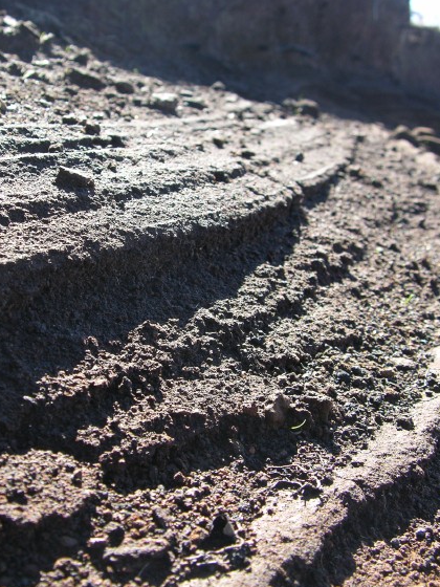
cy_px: 283
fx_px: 813
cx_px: 179
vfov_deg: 39.7
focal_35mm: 48
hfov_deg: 30.2
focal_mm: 8.9
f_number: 4
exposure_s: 1/92.6
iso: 50
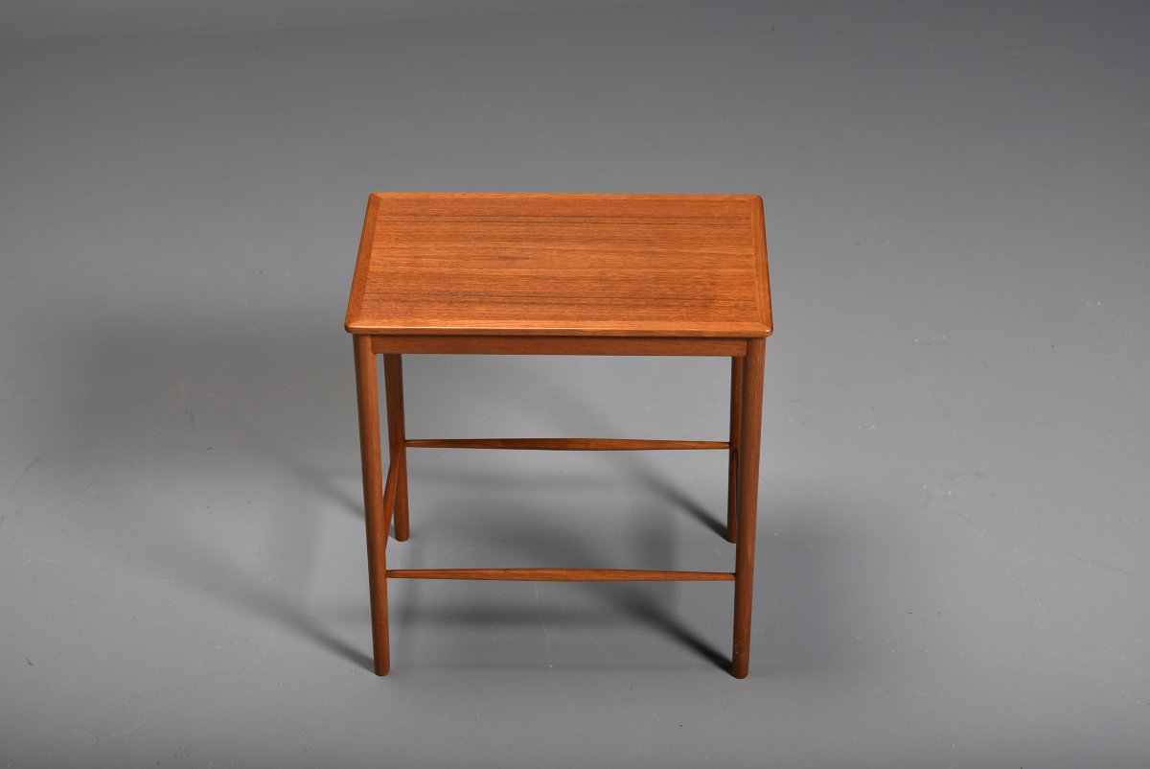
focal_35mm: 82
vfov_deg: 16.6
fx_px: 2637
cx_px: 575
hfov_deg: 24.6
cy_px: 384
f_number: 7.1
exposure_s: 1/200
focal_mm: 55
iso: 100
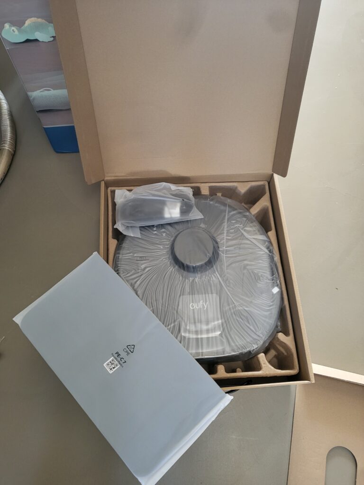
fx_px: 365
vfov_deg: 67.3
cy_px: 242
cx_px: 182
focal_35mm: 26
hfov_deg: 53.1
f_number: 1.8
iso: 250
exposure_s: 1/50
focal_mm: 4.25
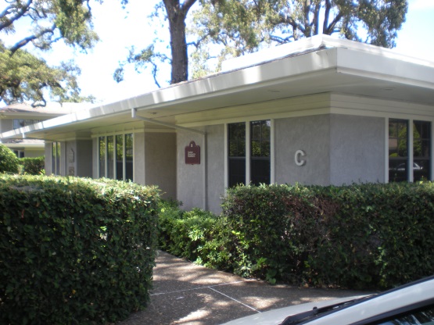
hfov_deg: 49.0
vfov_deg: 37.7
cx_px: 217
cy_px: 162
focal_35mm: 38
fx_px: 476
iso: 64
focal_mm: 6.3
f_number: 3.1
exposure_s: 1/146
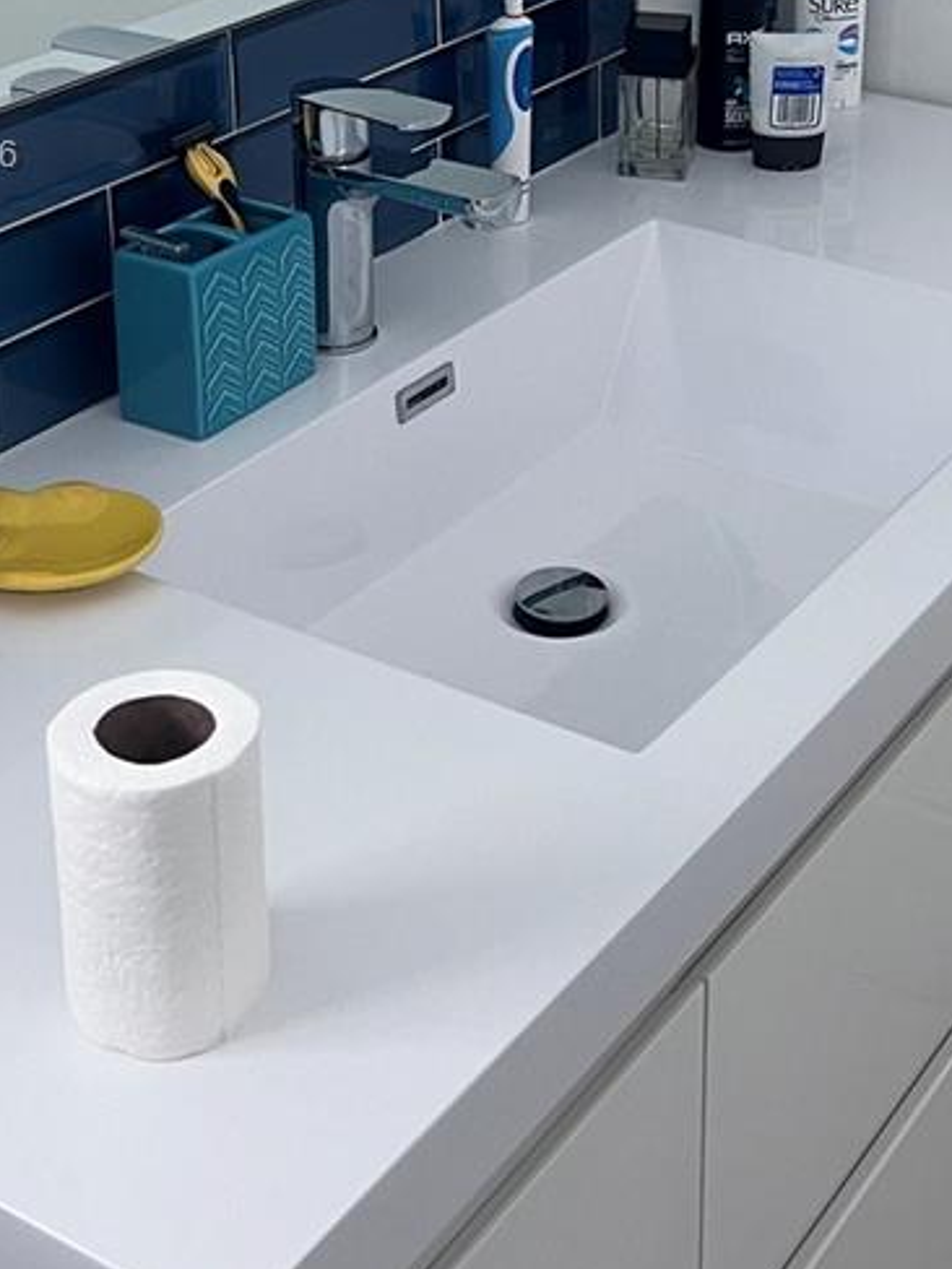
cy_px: 159
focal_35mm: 64
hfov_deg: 22.7
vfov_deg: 29.2
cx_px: 707
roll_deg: -1.7
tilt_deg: -19.1
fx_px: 2347
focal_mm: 5.7
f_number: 1.5
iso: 80
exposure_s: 1/60
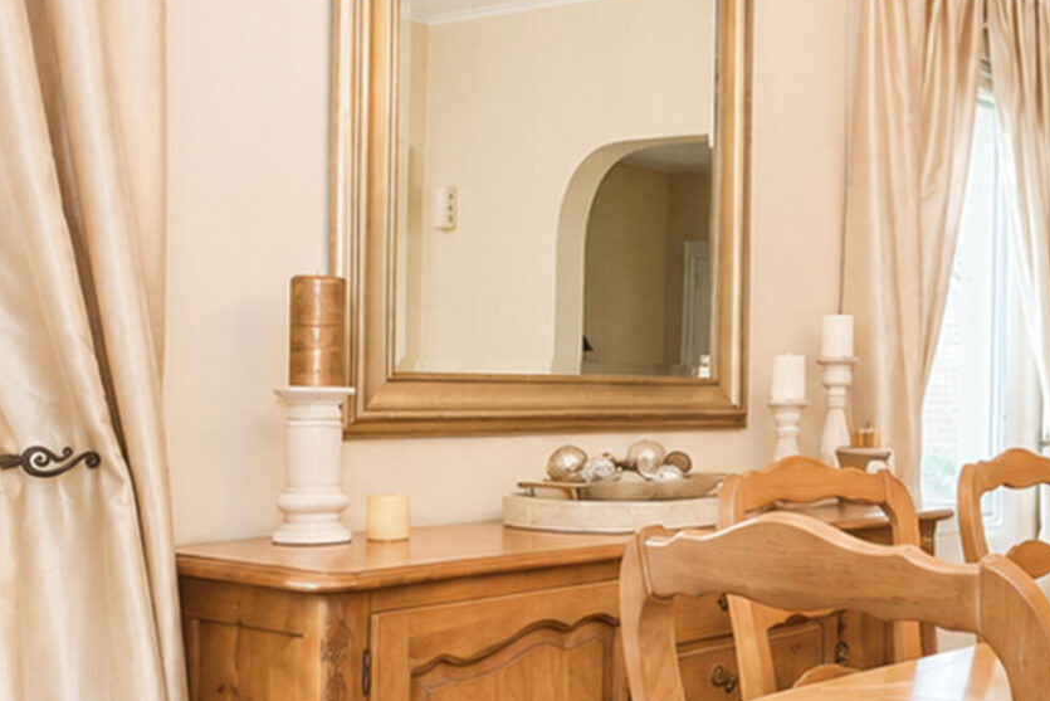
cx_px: 1146
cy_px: 392
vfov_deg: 29.2
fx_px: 1342
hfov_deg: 36.4
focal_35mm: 46
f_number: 8
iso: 1600
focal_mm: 10
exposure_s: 1/60
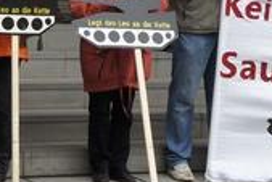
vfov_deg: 6.4
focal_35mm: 211
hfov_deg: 9.6
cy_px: -108
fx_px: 1597
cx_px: -32
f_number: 5.6
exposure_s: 1/250
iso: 400
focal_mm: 33
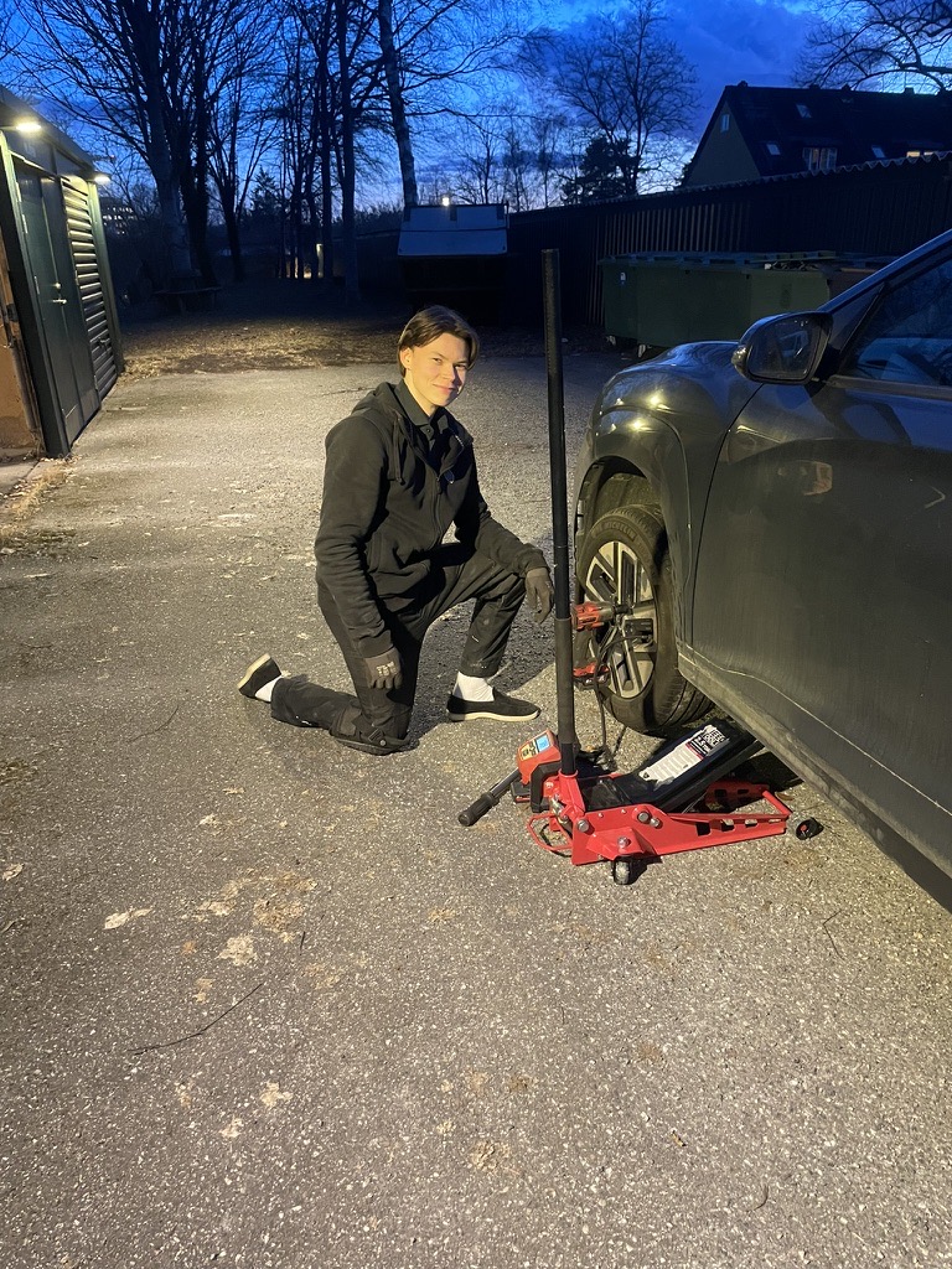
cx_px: 476
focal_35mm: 26
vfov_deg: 67.3
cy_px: 634
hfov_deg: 53.1
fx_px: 953
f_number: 1.6
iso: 640
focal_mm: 4.2
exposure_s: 1/36
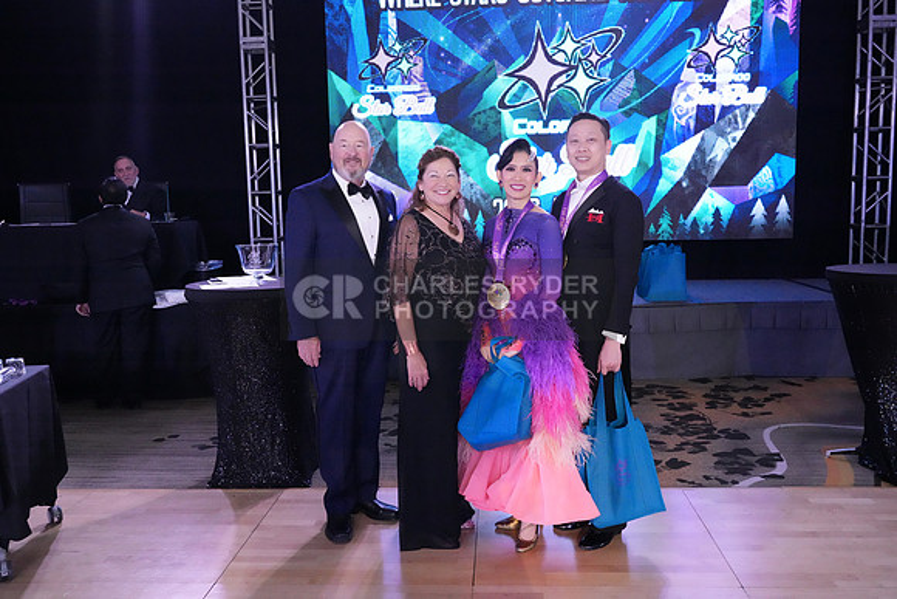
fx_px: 773
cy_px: 300
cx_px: 448
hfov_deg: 60.3
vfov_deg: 42.3
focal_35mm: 31
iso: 12800
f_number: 5.6
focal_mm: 31
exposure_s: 1/400
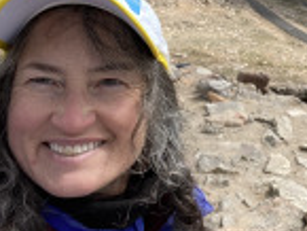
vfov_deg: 25.0
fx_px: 515
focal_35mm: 58
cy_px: 55
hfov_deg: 32.5
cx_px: 233
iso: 25
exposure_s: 1/675
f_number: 2.2
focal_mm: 2.71
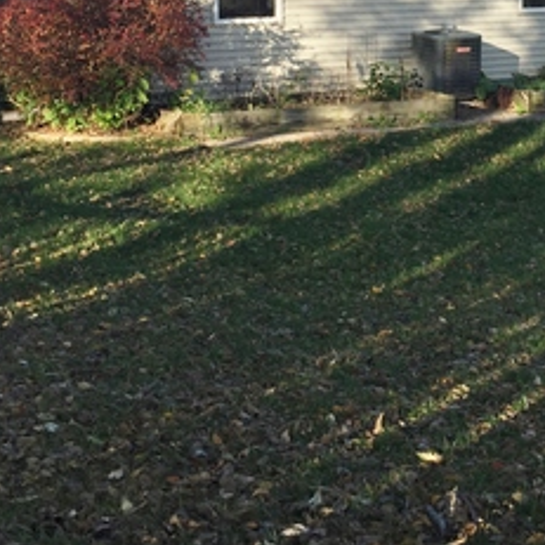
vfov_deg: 23.5
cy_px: 28
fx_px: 1265
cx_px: 399
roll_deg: -0.7
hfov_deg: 24.1
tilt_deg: -2.9
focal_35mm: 71
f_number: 2.2
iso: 32
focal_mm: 4.15
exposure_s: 1/898
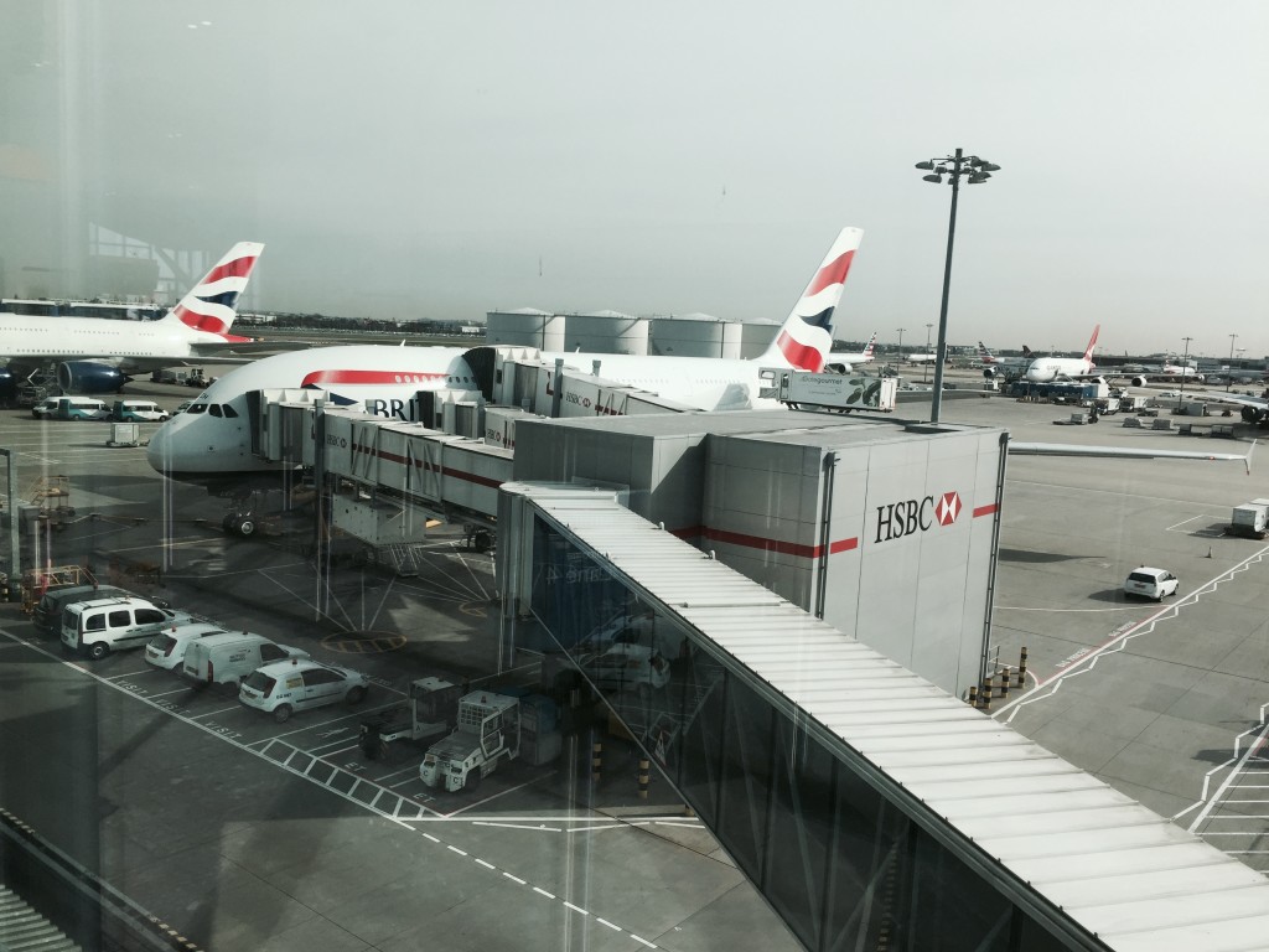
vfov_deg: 48.2
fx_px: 1063
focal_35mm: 29
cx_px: 634
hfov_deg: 61.7
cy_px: 476
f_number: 2.2
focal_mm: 4.15
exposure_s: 1/1522
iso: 32
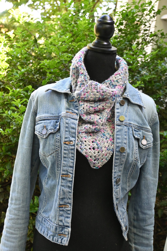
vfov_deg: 38.9
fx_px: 355
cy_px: 126
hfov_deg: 26.5
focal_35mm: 51
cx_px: 84
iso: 1250
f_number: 5
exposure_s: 1/125
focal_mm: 34
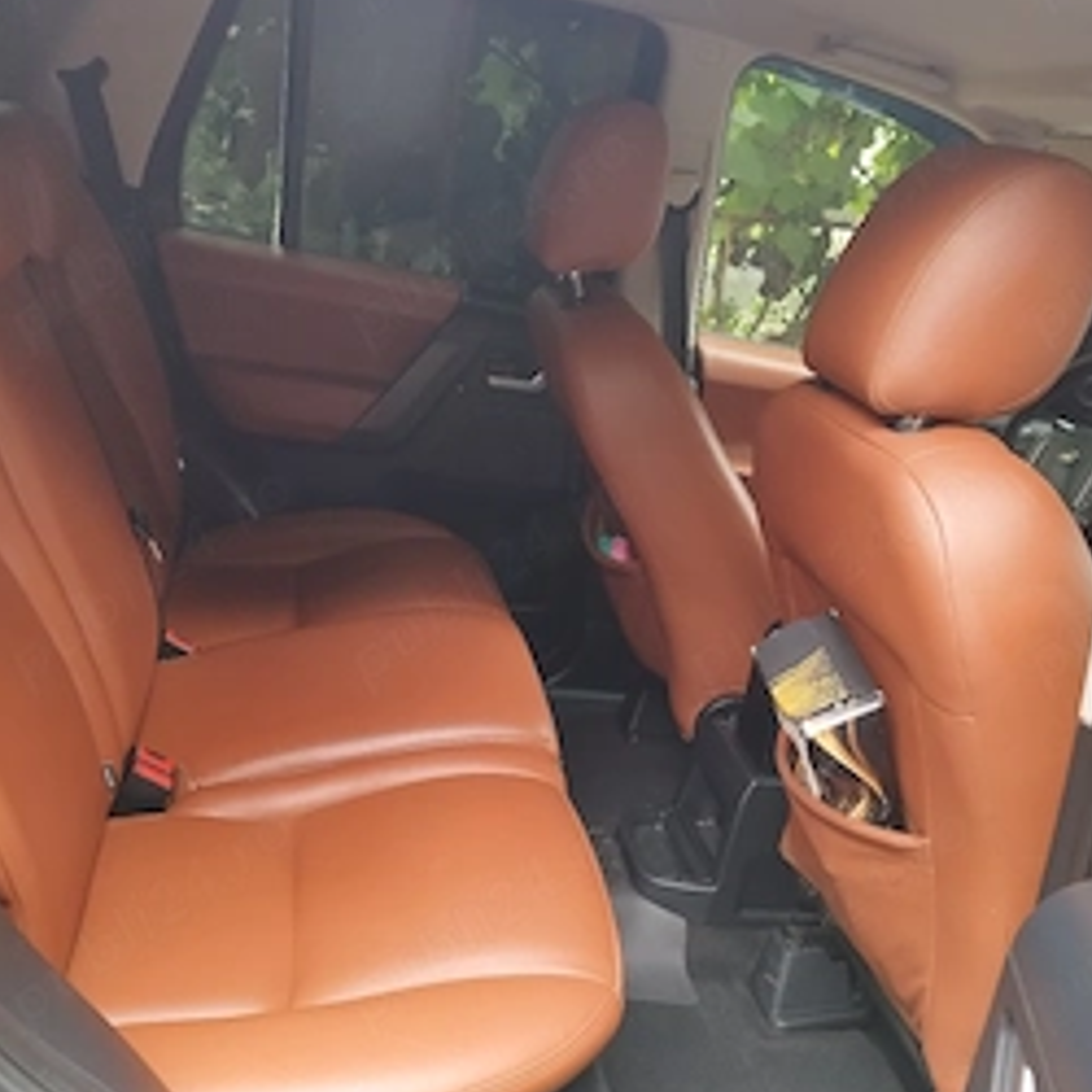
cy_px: 629
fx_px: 1213
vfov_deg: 48.3
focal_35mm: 34
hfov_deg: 48.4
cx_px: 577
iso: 100
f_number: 1.89
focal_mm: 5.89
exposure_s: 1/50
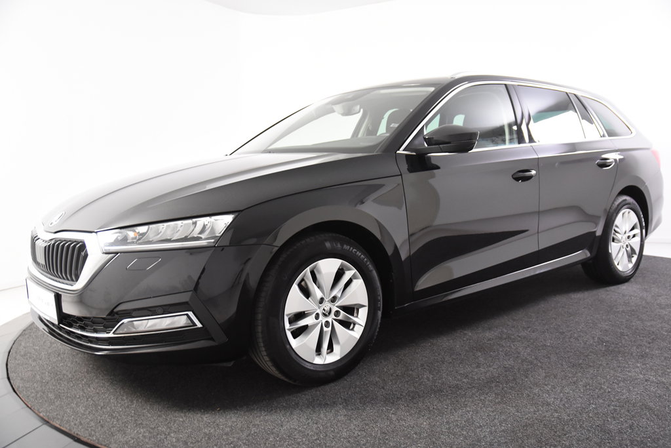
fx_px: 615
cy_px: 224
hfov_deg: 57.2
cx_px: 336
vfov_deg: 40.0
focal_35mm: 33
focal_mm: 22
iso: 1600
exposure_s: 1/50
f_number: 3.5
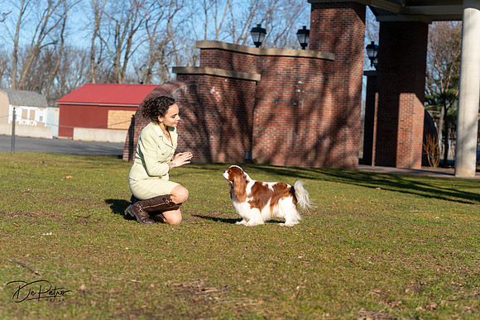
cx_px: 240
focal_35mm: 70
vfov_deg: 19.5
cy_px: 160
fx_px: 934
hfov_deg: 28.8
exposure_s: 1/1000
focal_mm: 70
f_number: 4.5
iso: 100
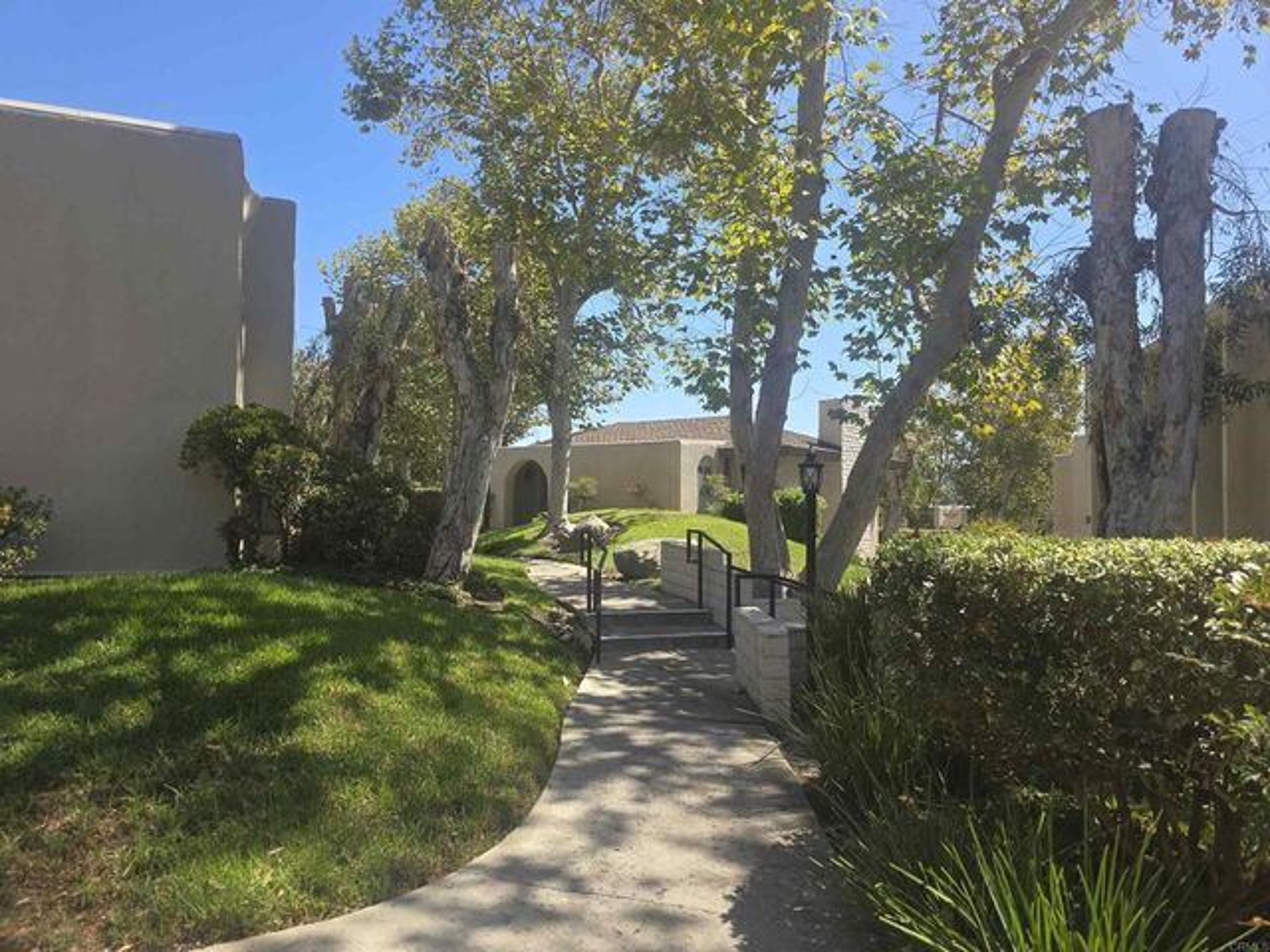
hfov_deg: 73.9
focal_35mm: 23
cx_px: 635
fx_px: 844
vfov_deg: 58.9
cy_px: 476
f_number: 1.7
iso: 12
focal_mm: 6.3
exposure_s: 1/435
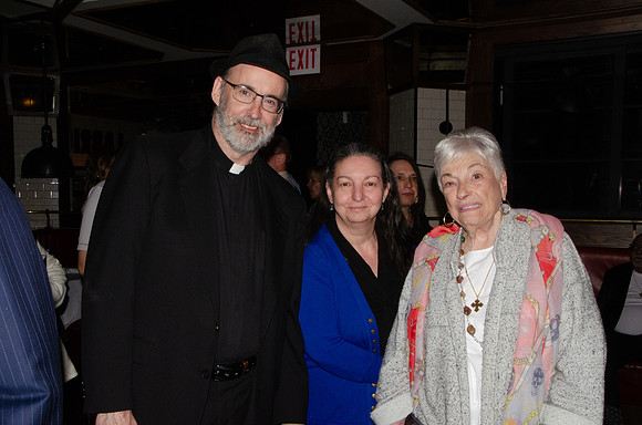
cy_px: 212
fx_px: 694
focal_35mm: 39
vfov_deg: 34.1
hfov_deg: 49.6
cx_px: 321
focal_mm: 26
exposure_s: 1/250
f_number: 22
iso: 2500
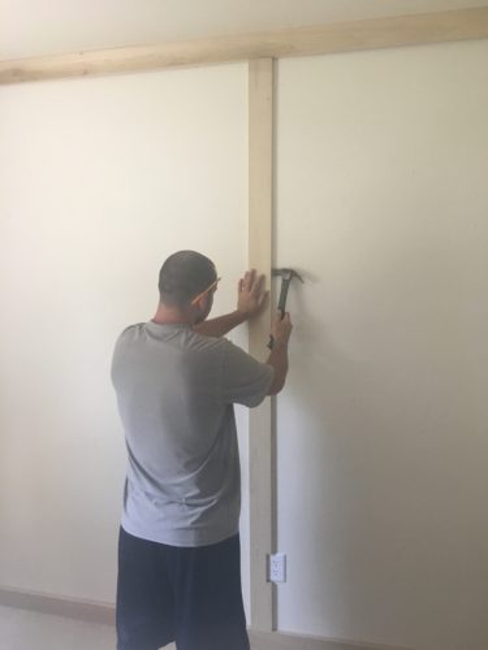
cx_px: 244
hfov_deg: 48.2
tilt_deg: -6.5
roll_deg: +1.8
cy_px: 325
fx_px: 545
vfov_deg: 61.7
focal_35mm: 29
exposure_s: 1/30
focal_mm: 4.15
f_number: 2.2
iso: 40
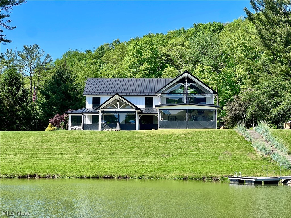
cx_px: 146
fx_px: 647
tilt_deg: +3.8
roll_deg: -0.6
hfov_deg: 25.3
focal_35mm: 77
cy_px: 109
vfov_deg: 19.1
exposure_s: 1/412
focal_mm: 9
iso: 32
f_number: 2.8
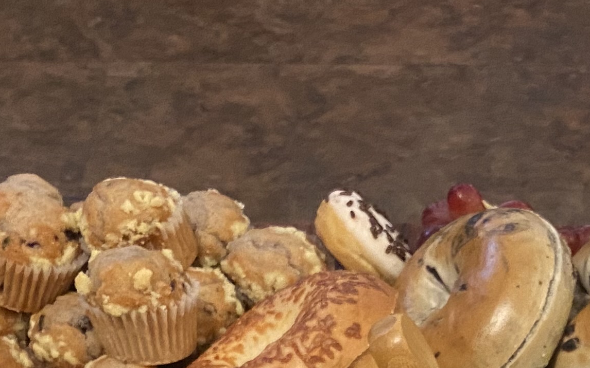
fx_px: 1560
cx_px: 654
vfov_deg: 12.9
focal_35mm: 97
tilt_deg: -53.9
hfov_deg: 20.4
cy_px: 523
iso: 200
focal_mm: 4.25
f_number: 1.8
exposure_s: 1/60
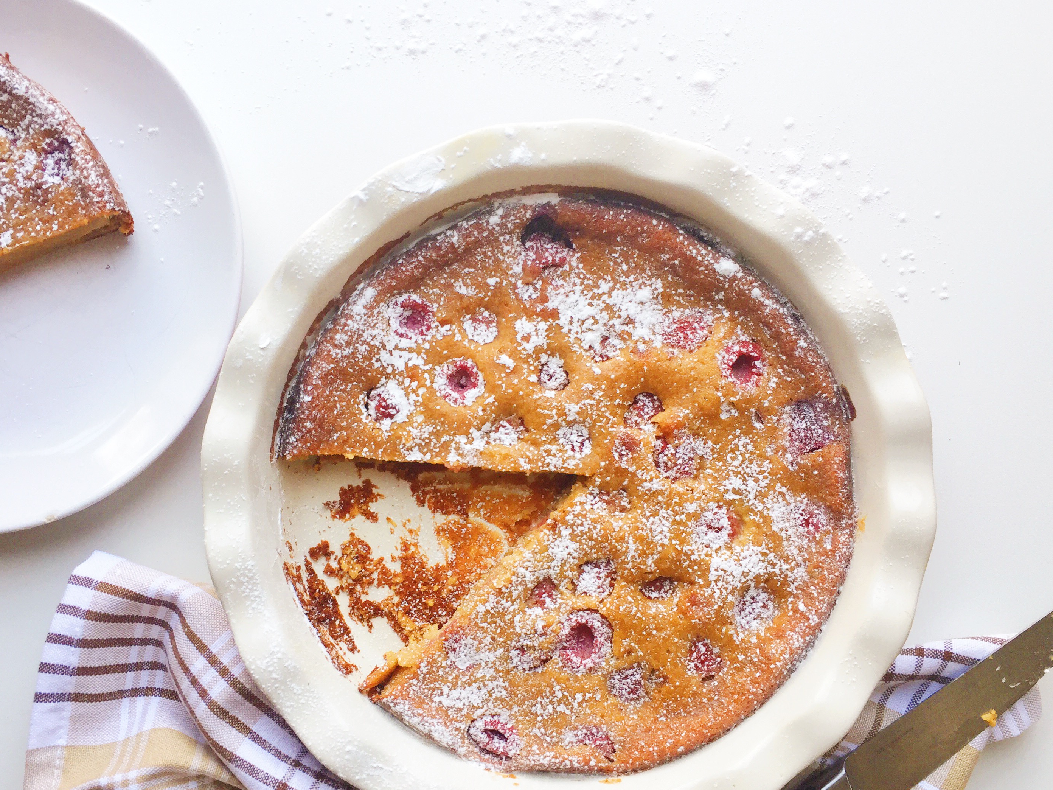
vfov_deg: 41.8
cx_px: 468
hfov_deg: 53.8
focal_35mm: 34
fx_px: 1034
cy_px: 425
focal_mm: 4.15
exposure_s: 1/120
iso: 50
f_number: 2.2
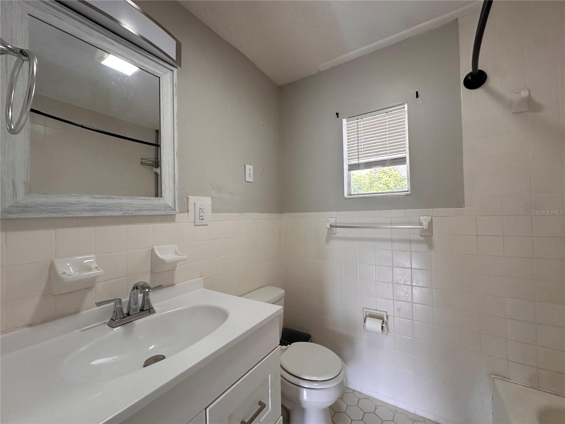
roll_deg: +1.1
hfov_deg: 102.1
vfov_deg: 85.7
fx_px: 229
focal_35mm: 14
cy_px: 212
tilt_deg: +1.6
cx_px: 282
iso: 200
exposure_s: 1/120
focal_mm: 2.22
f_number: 2.2
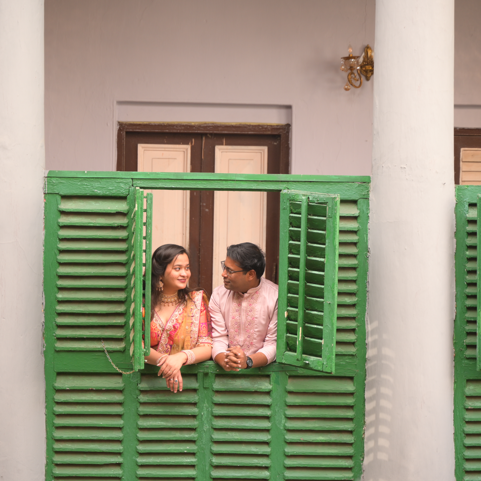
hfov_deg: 18.1
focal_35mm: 96
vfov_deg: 18.1
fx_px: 1509
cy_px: 240
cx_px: 214
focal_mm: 75
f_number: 2.8
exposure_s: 1/125
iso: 250
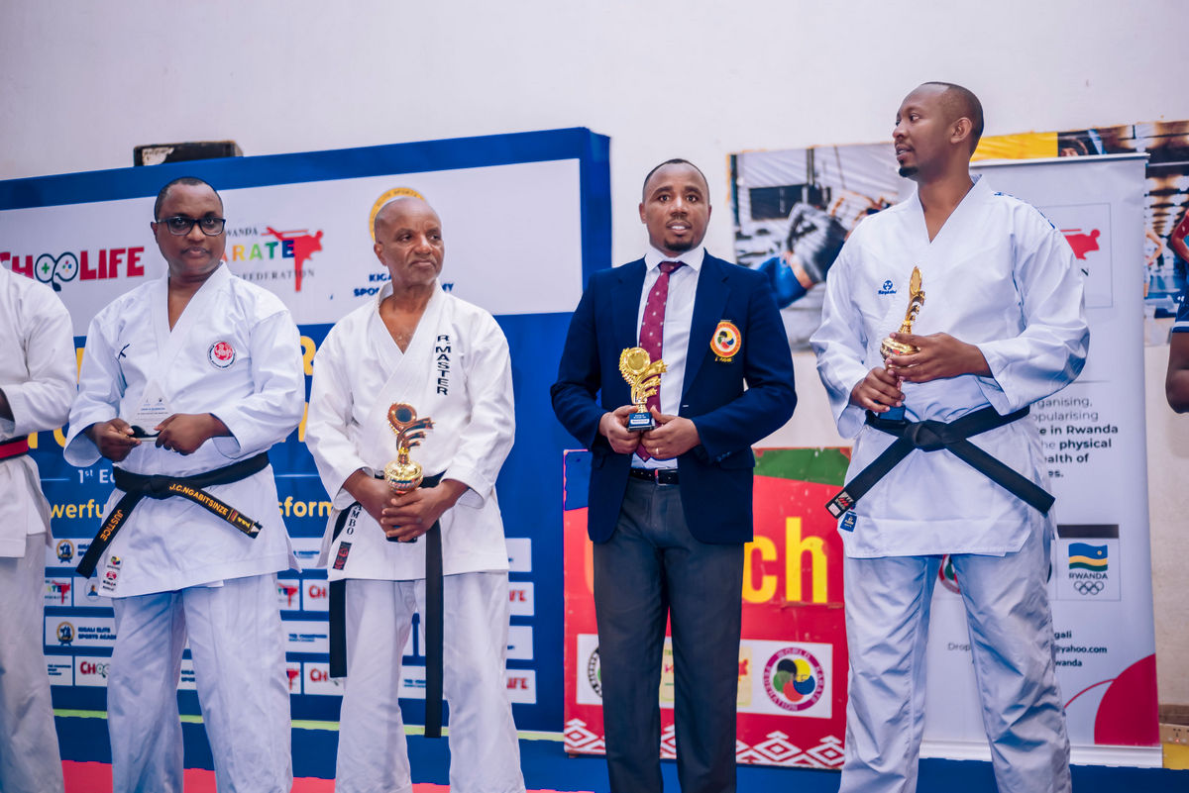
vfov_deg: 27.0
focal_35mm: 50
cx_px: 594
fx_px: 1652
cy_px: 396
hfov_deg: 39.6
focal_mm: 50
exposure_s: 1/60
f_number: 1.8
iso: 320
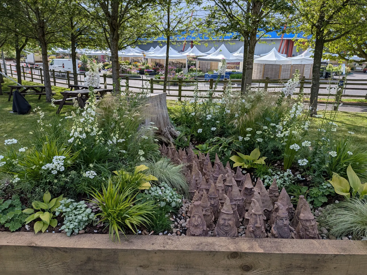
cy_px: 138
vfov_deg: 56.8
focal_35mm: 24
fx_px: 254
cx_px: 184
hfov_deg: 71.6
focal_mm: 4.53
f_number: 1.7
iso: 30
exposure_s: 1/8772
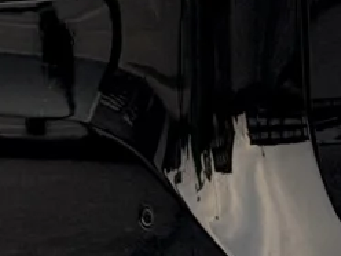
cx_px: 212
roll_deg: -0.1
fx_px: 3655
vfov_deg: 4.0
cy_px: -279
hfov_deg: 5.3
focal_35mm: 371
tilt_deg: -1.4
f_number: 1.78
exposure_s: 1/213
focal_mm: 6.76
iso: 125
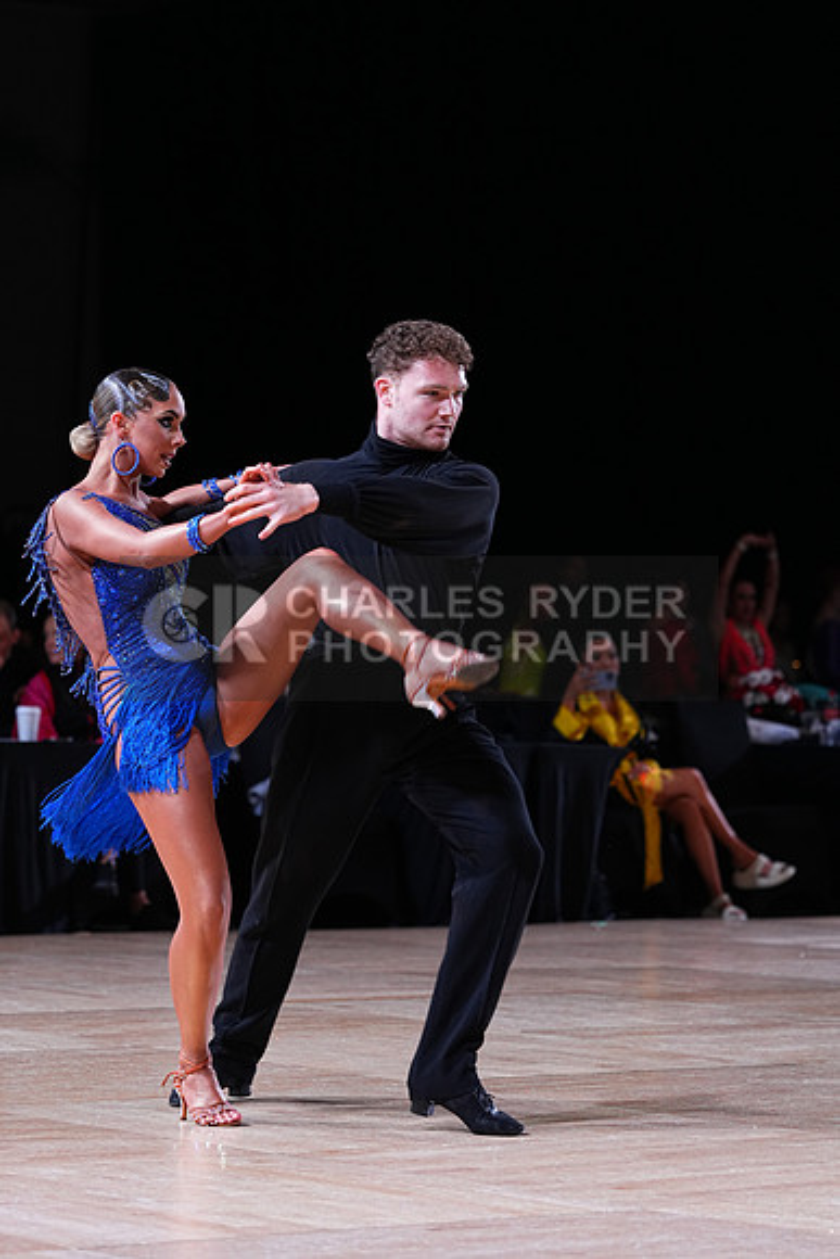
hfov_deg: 10.6
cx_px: 420
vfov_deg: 15.9
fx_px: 4512
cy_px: 630
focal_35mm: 129
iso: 1000
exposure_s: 1/250
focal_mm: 129
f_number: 4
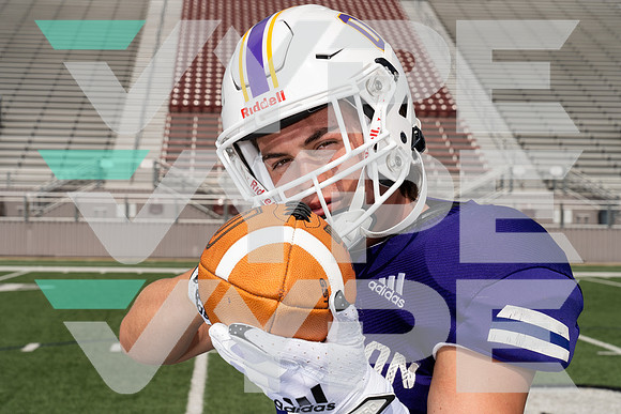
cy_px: 207
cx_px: 310
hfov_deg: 28.8
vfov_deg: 19.5
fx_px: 1208
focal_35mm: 70
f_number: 11
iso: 100
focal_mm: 70
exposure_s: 1/250
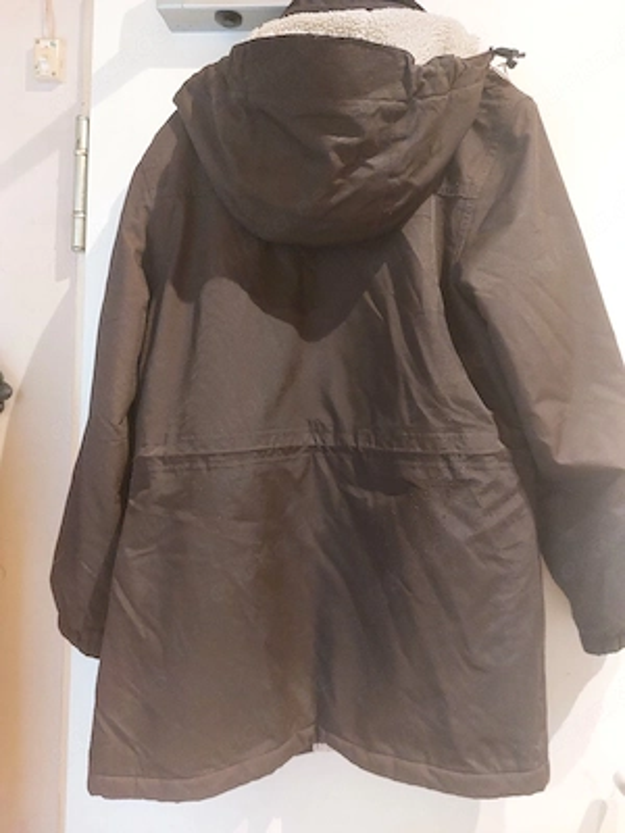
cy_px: 416
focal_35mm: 24
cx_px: 312
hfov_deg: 56.8
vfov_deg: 71.6
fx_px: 578
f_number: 1.8
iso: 640
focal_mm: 5.23
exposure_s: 1/25
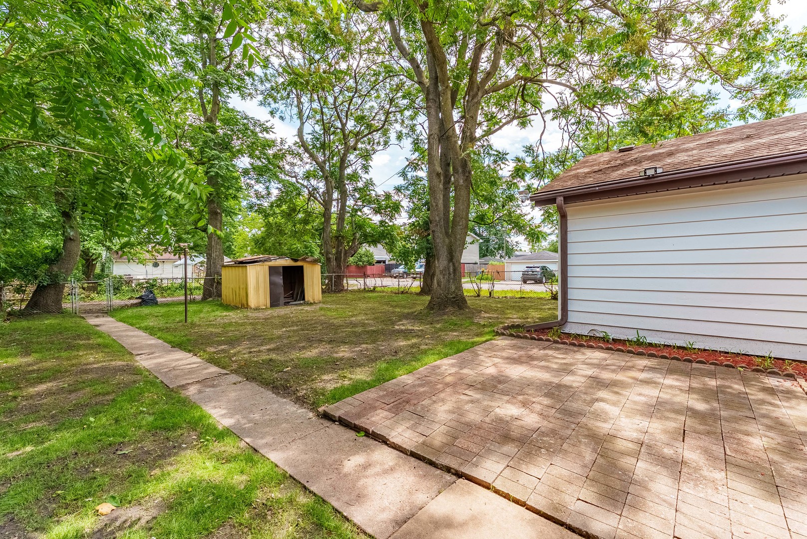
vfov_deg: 78.1
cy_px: 270
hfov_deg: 101.1
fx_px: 332
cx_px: 404
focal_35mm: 15
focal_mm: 14.8
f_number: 7.1
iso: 250
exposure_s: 1/2500
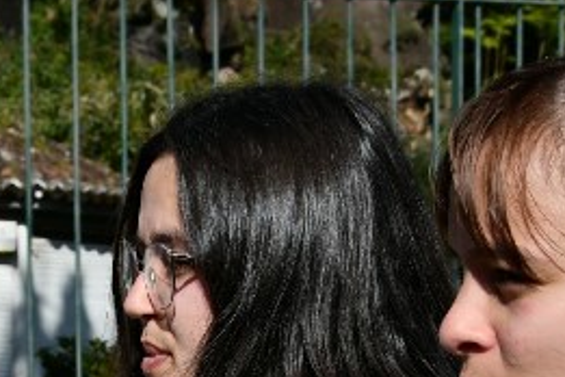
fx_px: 2950
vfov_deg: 7.1
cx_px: 245
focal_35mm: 188
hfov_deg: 10.9
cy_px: 656
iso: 100
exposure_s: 1/400
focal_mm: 32
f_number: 10
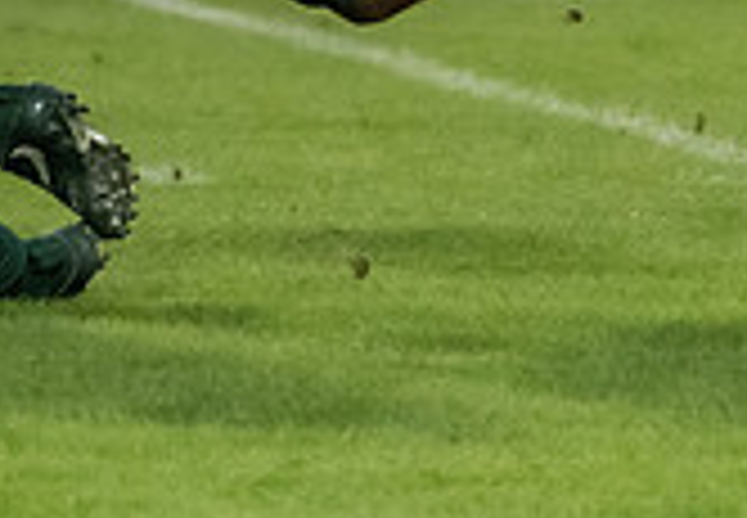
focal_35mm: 1086
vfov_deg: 1.3
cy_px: -370
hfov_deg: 1.9
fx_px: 22808
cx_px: -262
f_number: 5.6
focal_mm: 215
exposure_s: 1/1250
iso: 6400
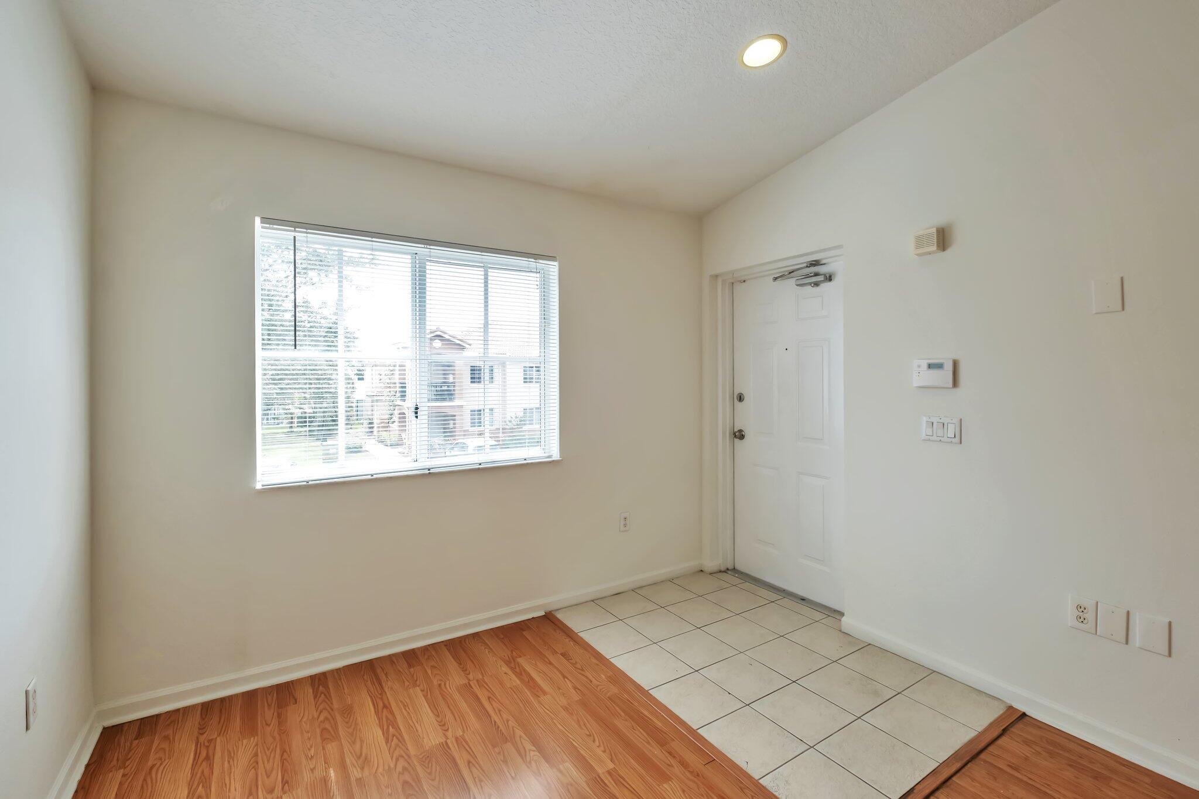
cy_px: 400
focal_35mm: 15
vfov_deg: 77.3
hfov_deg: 100.4
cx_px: 600
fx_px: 500
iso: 800
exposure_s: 1/75
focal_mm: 10
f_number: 8
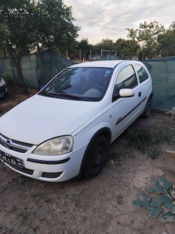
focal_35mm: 23
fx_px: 155
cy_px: 117
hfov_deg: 58.9
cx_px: 88
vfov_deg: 73.9
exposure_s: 1/205
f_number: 1.65
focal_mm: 6.14
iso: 50
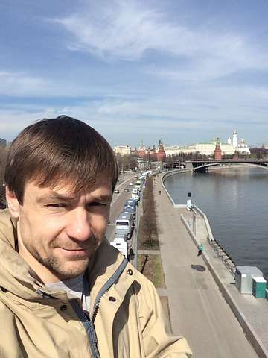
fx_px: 320
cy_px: 179
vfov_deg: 58.4
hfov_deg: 45.4
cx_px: 134
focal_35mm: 31
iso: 50
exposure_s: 1/2288
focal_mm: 2.15
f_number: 2.4
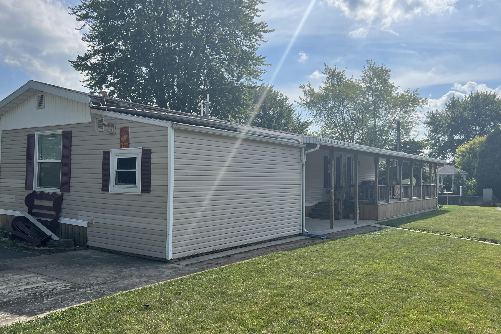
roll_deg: -0.3
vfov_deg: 43.6
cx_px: 245
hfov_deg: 61.9
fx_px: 417
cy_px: 168
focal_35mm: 30
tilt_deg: +1.6
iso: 50
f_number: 1.5
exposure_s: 1/5076
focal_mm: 5.7
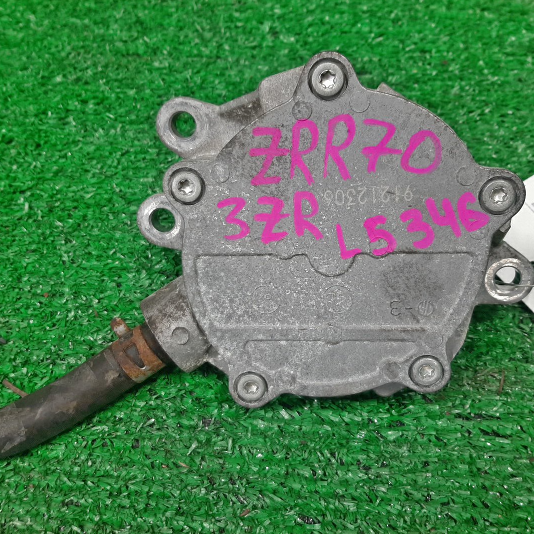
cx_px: 282
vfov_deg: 52.5
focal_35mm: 31
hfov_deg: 52.5
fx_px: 541
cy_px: 266
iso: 92
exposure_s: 1/50
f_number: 1.7
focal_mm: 3.93
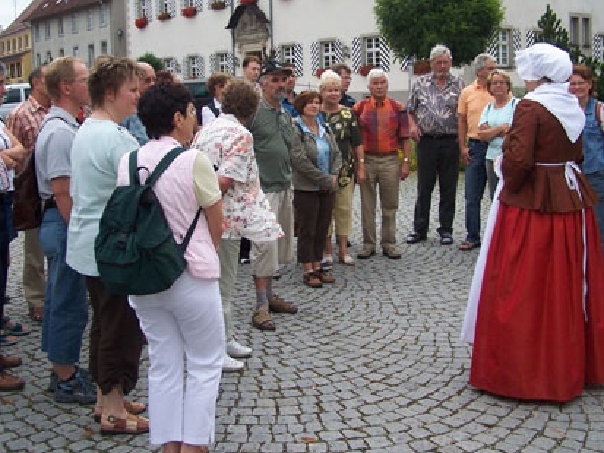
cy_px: 188
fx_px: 803
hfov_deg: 41.2
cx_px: 316
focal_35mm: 46
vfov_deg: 31.5
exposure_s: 1/500
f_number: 2.8
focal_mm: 6.3
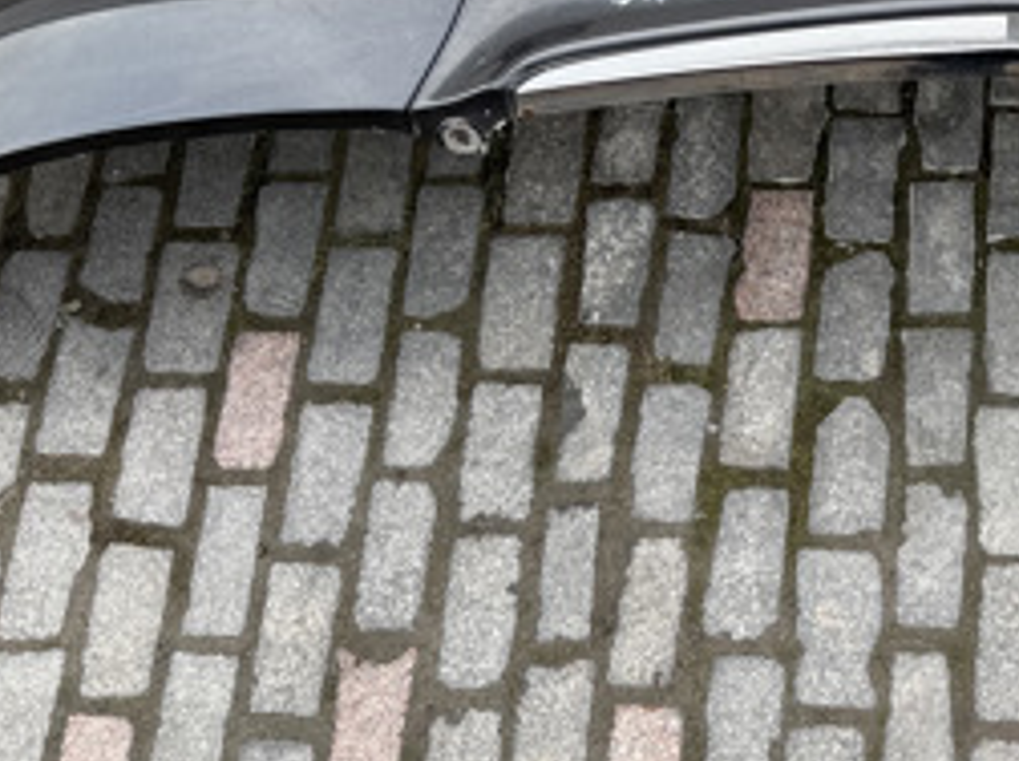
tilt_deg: -64.1
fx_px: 1792
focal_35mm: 61
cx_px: 1019
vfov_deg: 23.1
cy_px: 30
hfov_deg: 29.6
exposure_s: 1/379
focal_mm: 6.76
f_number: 1.78
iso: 80
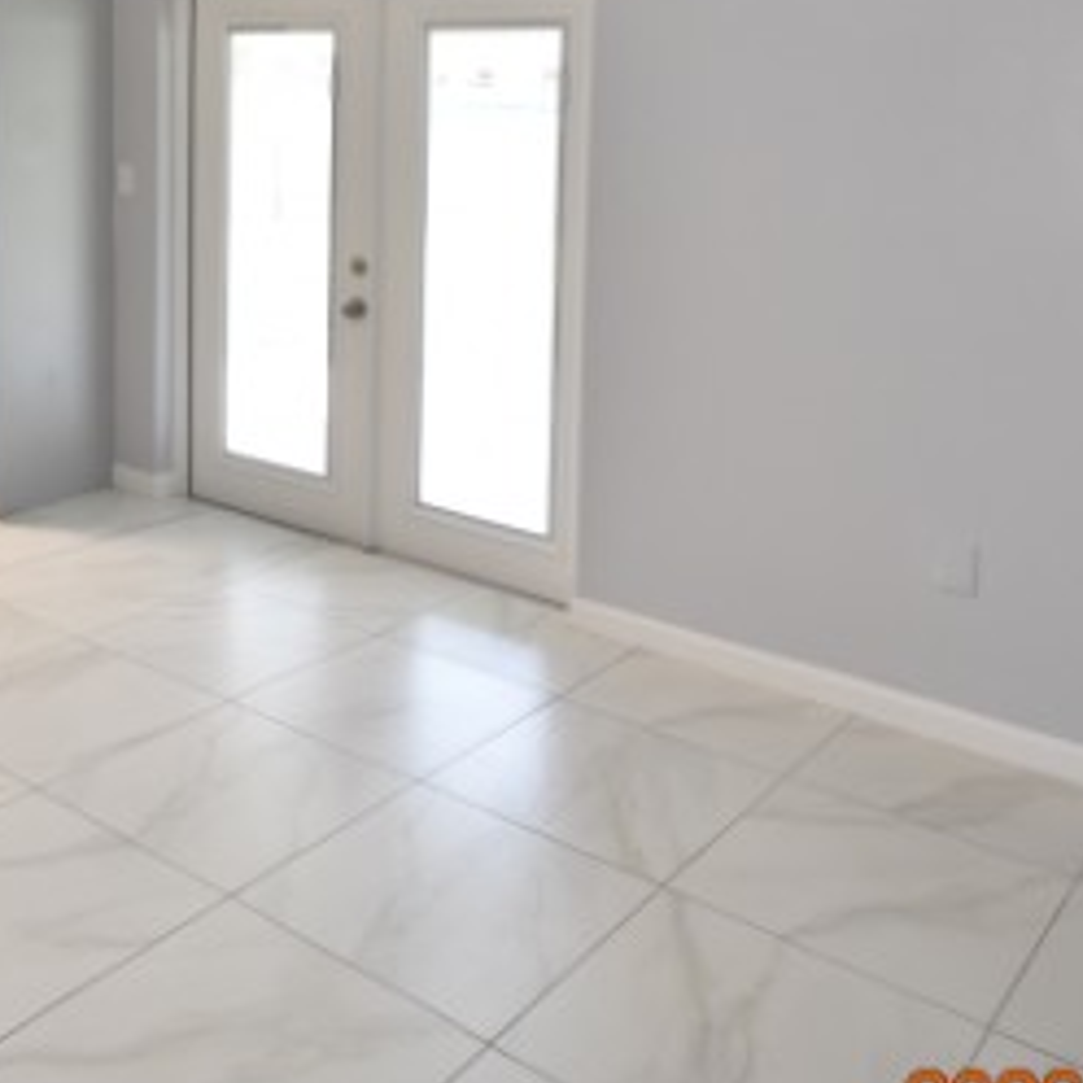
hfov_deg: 44.0
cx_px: 328
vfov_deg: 42.8
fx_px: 1310
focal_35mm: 37
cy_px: 214
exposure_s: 1/90
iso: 800
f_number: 3.5
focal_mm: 10
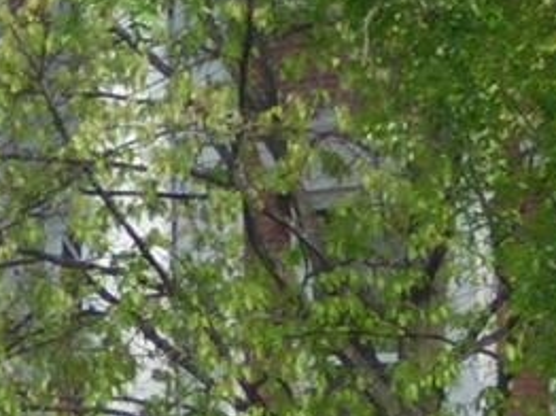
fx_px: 6274
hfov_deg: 5.0
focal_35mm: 391
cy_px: 361
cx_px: -329
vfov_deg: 3.8
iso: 50
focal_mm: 13.1
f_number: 4.5
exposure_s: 1/117
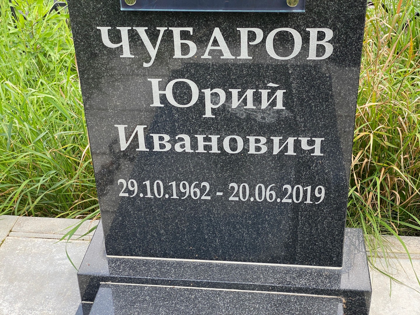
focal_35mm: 52
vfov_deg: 28.0
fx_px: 631
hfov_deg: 36.8
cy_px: 158
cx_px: 210
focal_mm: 6
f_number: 2
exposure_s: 1/353
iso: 20
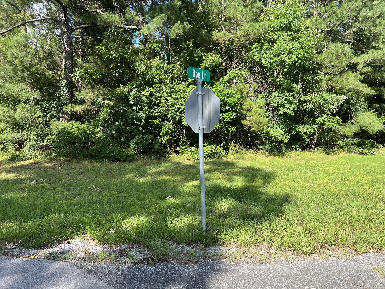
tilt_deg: -4.6
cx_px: 192
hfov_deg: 67.3
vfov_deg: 53.1
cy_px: 144
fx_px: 289
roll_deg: +0.7
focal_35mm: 26
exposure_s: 1/1038
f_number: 1.5
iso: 50
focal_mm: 5.7
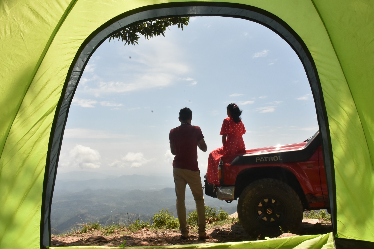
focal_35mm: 27
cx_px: 187
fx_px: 280
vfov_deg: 47.9
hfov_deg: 67.4
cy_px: 124
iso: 1250
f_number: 20
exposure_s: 1/500
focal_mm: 18
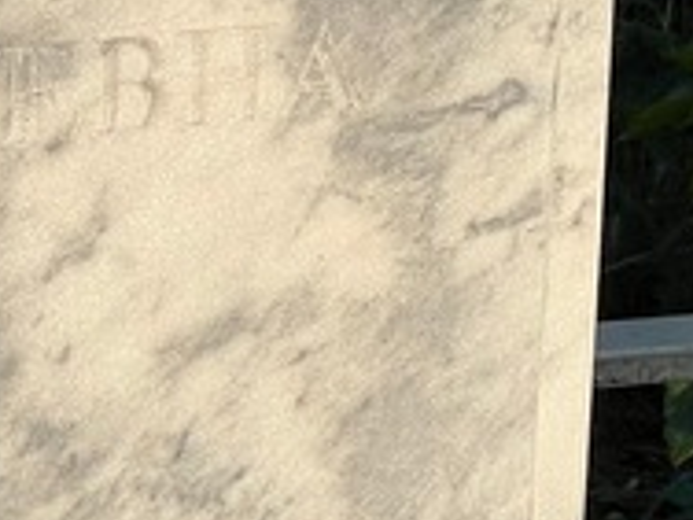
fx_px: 6566
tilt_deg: -24.8
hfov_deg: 6.0
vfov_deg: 4.5
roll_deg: -2.4
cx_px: -173
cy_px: 66
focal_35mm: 328
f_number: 2.8
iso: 32
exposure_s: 1/673
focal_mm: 9
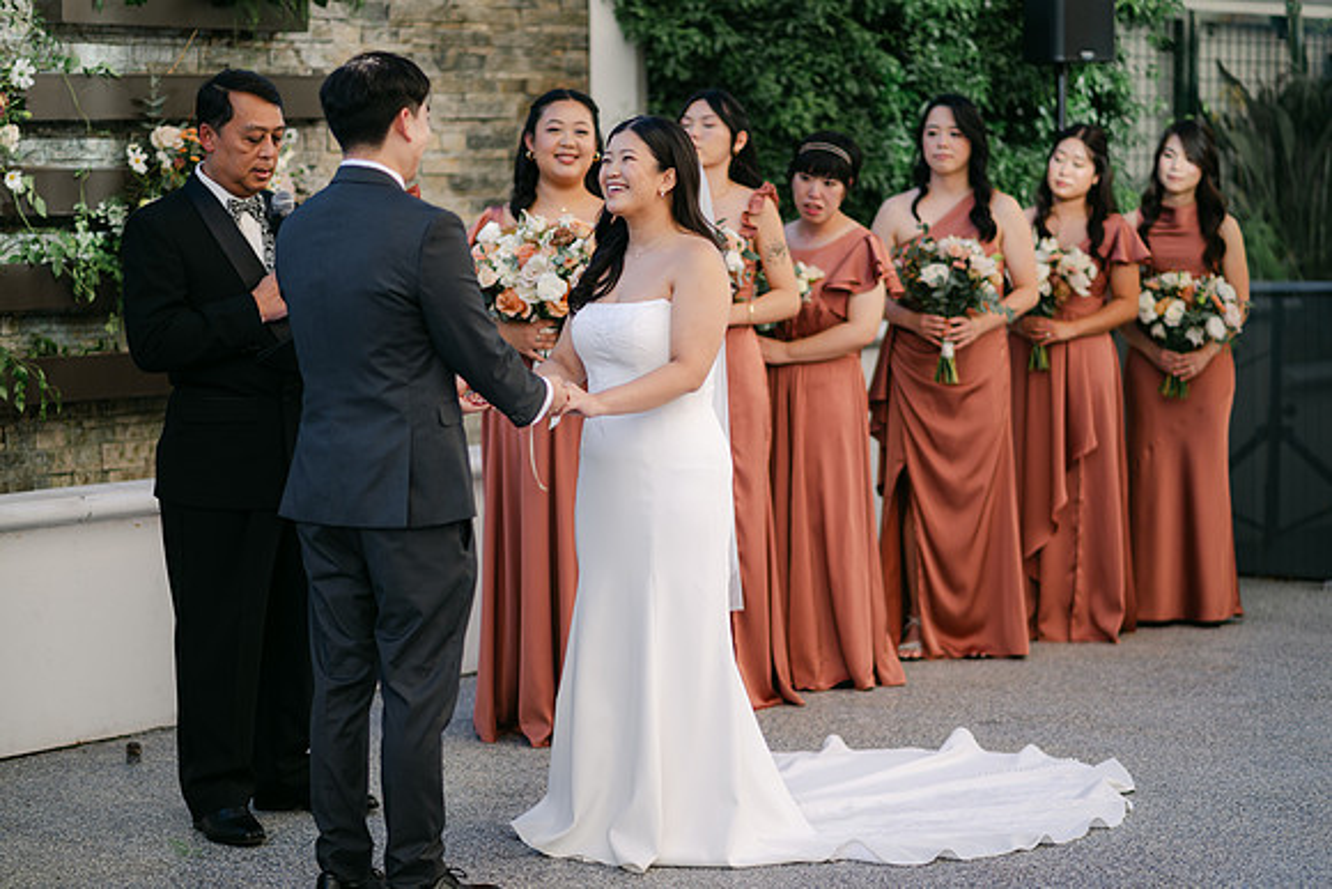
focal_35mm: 85
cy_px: 444
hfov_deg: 23.9
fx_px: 3146
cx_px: 666
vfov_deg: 16.1
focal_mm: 85
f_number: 1.8
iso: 64
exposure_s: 1/1600
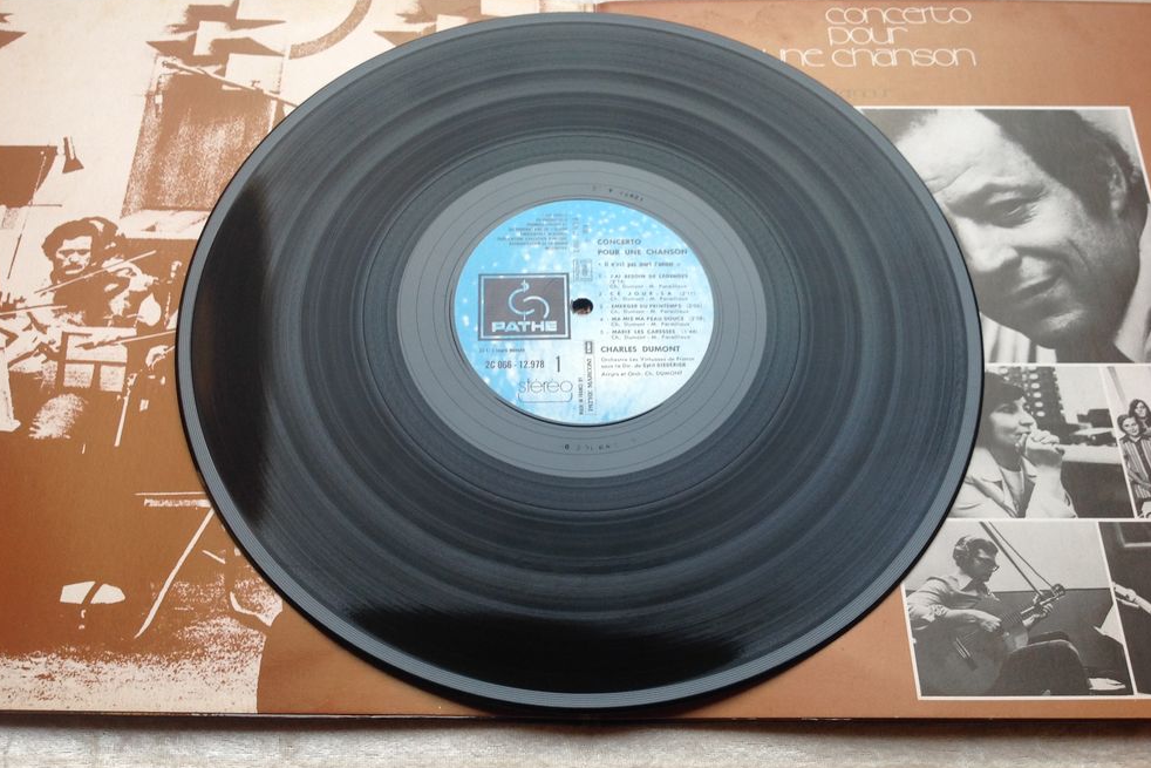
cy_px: 385
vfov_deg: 36.0
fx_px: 1183
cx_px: 577
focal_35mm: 37
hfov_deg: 51.9
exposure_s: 1/30
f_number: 2.4
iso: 50
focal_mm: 4.28
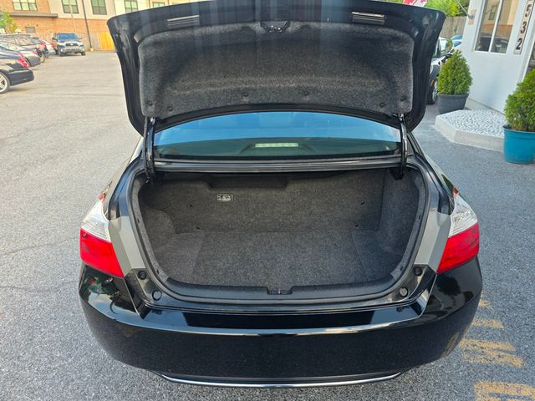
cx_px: 268
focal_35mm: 23
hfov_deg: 73.9
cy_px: 200
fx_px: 355
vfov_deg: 58.9
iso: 50
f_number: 1.7
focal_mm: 6.3
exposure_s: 1/180
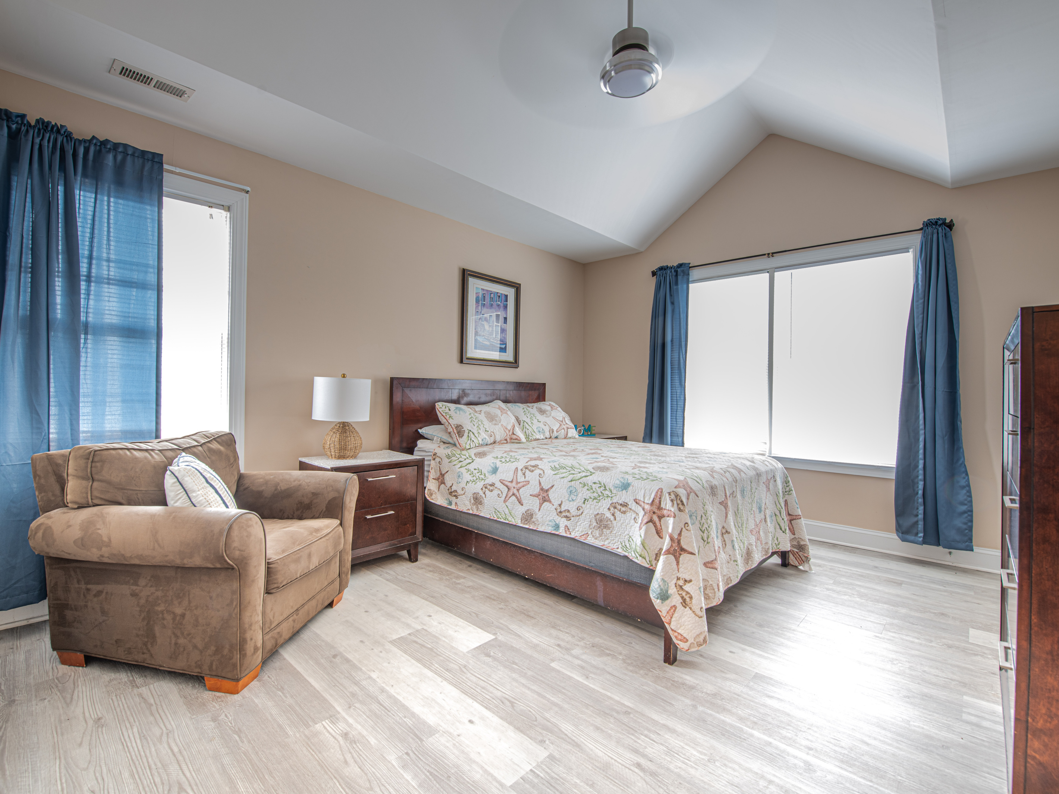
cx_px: 515
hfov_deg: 96.5
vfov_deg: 80.1
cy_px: 397
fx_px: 472
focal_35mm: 15
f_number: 9
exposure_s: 2.5
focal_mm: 14
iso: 64
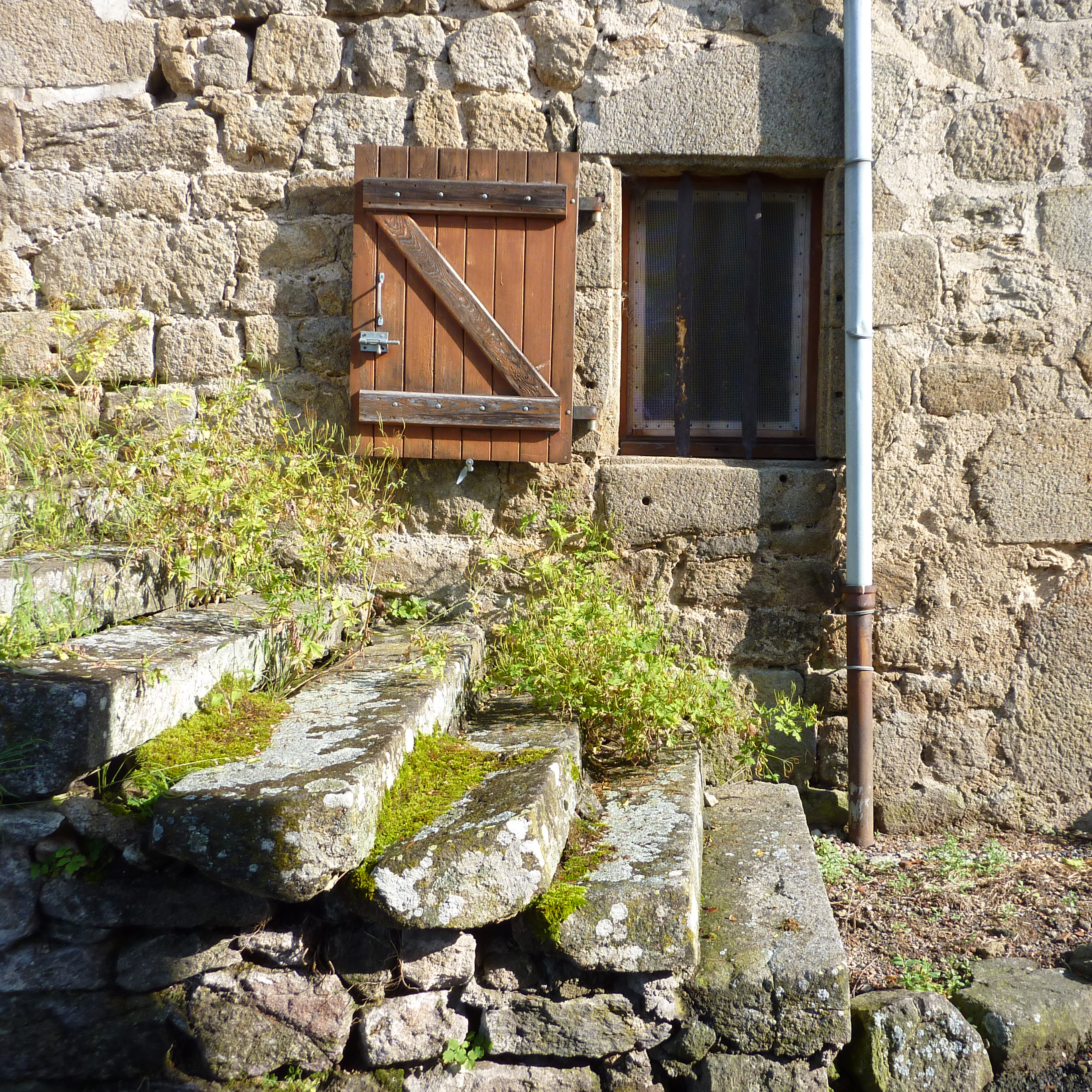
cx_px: 642
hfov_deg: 50.8
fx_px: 1142
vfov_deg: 51.1
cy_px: 546
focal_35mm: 32
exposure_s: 1/200
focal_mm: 4.4
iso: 80
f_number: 4
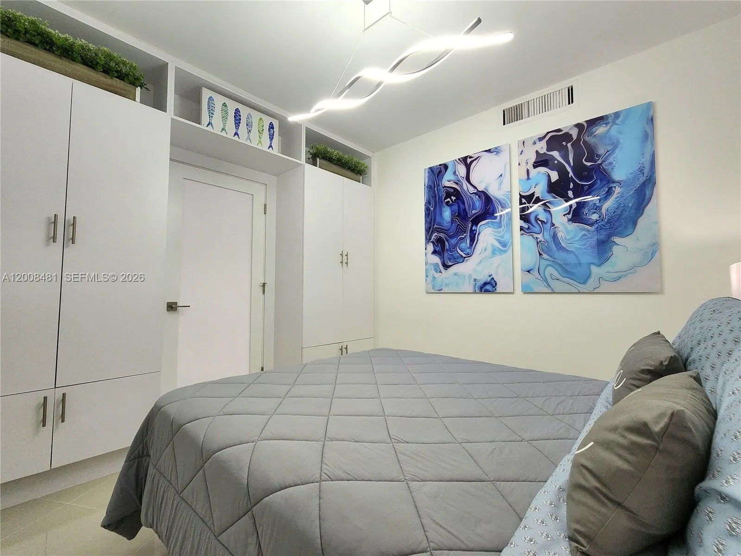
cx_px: 370
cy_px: 278
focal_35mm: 13
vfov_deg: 89.9
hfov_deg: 106.2
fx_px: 278
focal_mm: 2.2
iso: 160
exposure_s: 1/60.2
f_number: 2.2
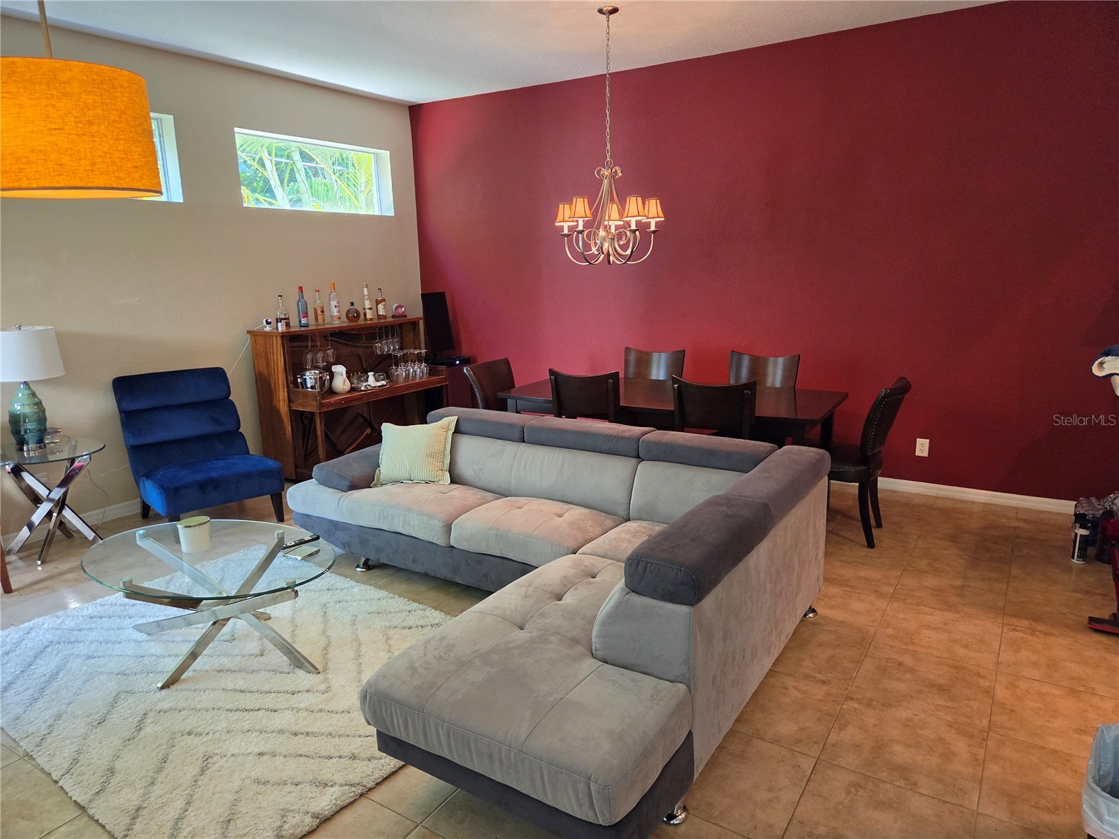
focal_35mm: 23
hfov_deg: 73.9
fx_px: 744
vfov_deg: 58.9
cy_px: 420
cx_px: 560
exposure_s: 1/120
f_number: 1.8
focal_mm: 5.4
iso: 400
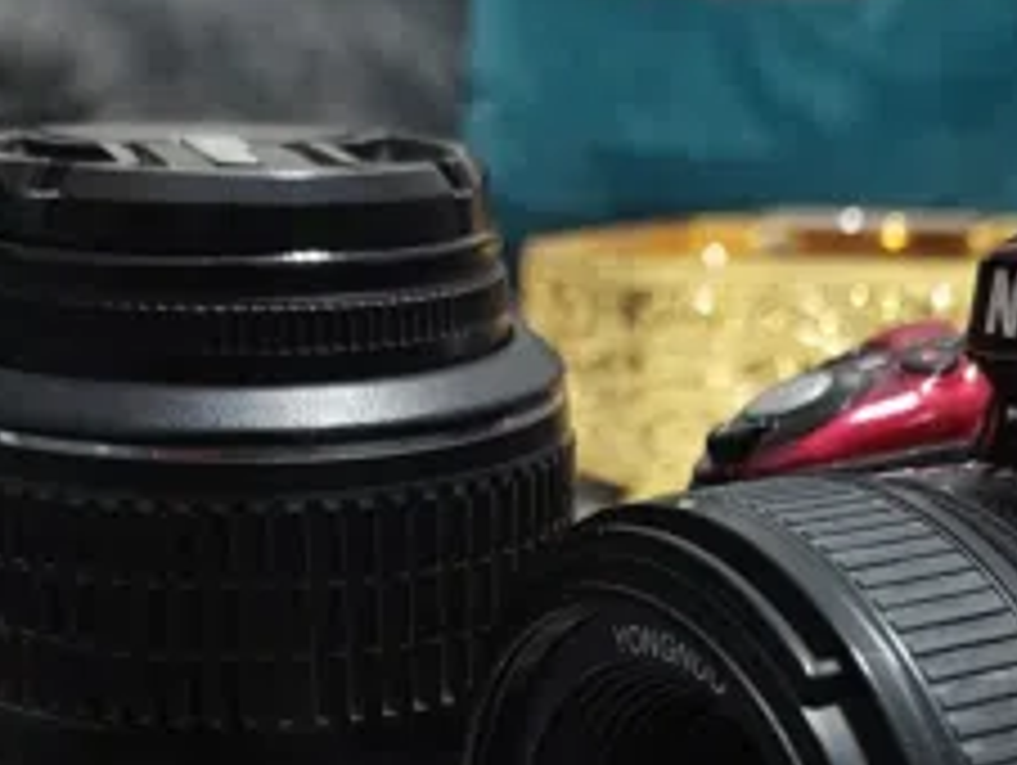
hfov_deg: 29.7
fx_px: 1912
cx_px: 616
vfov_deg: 20.5
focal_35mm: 65
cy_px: 1022
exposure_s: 1/25
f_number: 1.8
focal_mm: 5.06
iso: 500
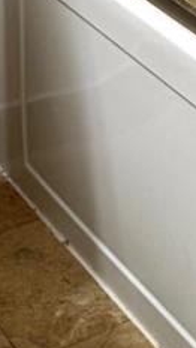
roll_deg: +0.2
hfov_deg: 9.0
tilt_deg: -8.4
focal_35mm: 135
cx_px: 169
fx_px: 1244
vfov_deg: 13.4
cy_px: -366
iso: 125
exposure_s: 1/60
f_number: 1.78
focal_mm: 6.76
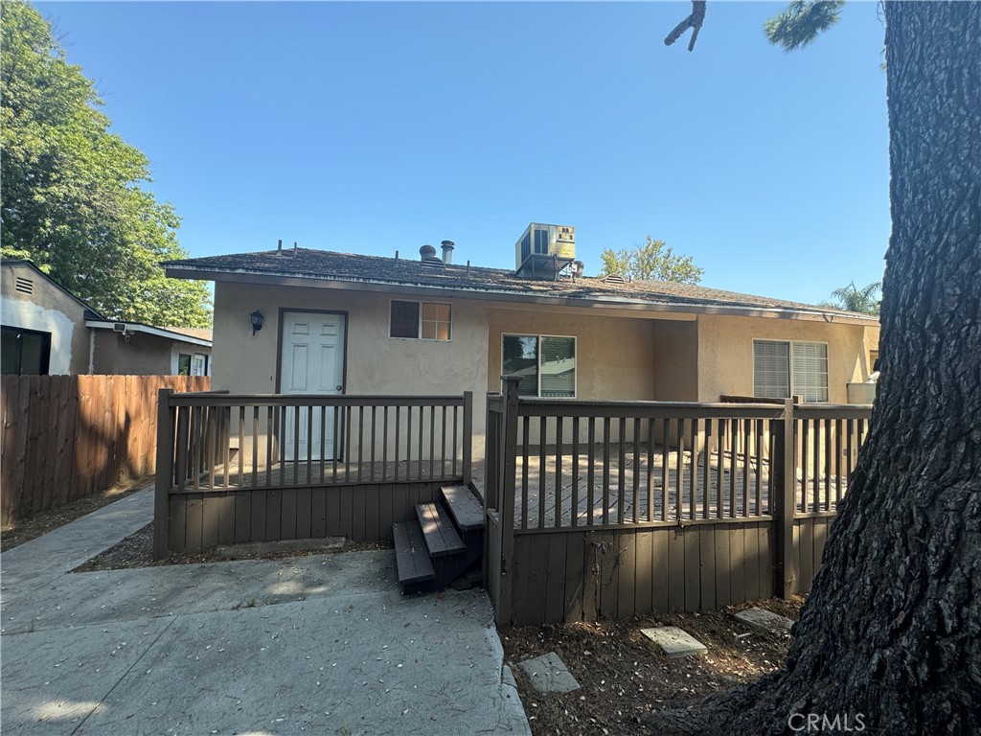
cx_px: 490
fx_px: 397
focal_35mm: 14
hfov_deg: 102.1
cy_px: 368
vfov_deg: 85.7
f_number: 2.2
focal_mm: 2.22
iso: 40
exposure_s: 1/298
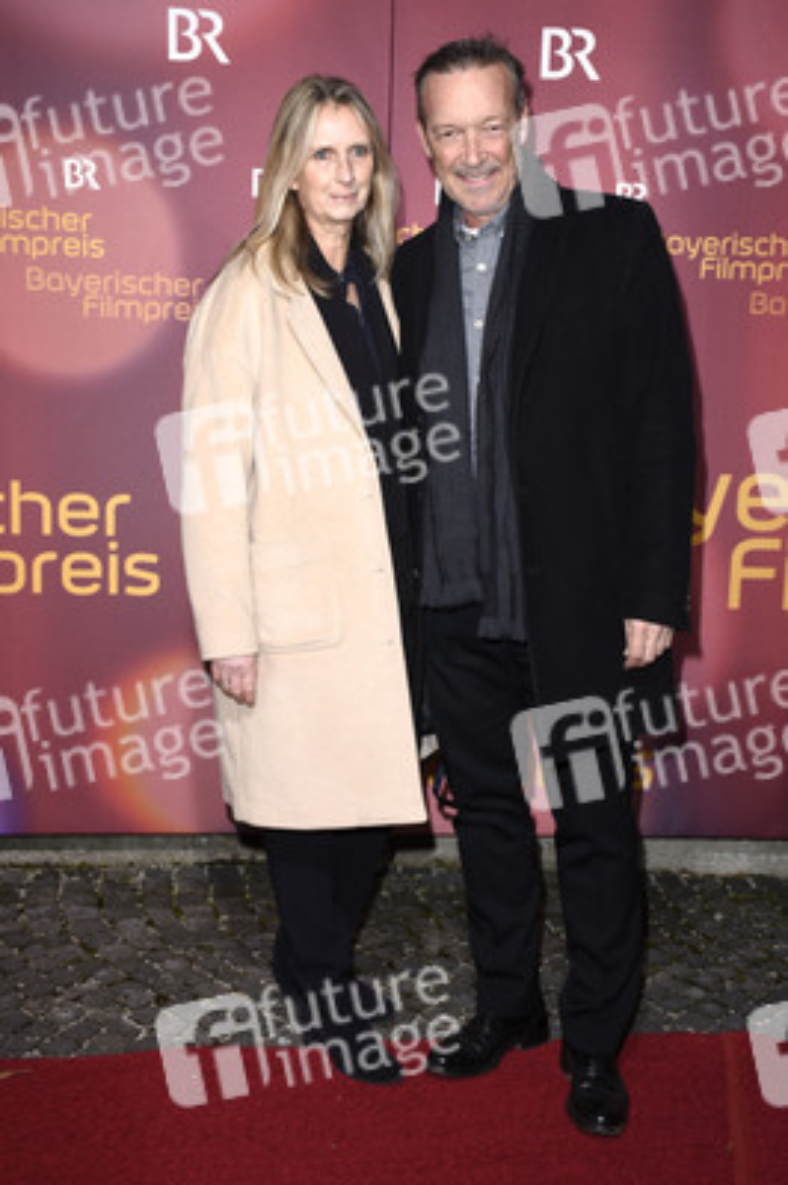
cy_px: 592
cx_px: 394
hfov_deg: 28.0
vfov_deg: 41.1
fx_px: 1579
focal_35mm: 48
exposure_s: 1/160
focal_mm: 32
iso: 160
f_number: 6.3
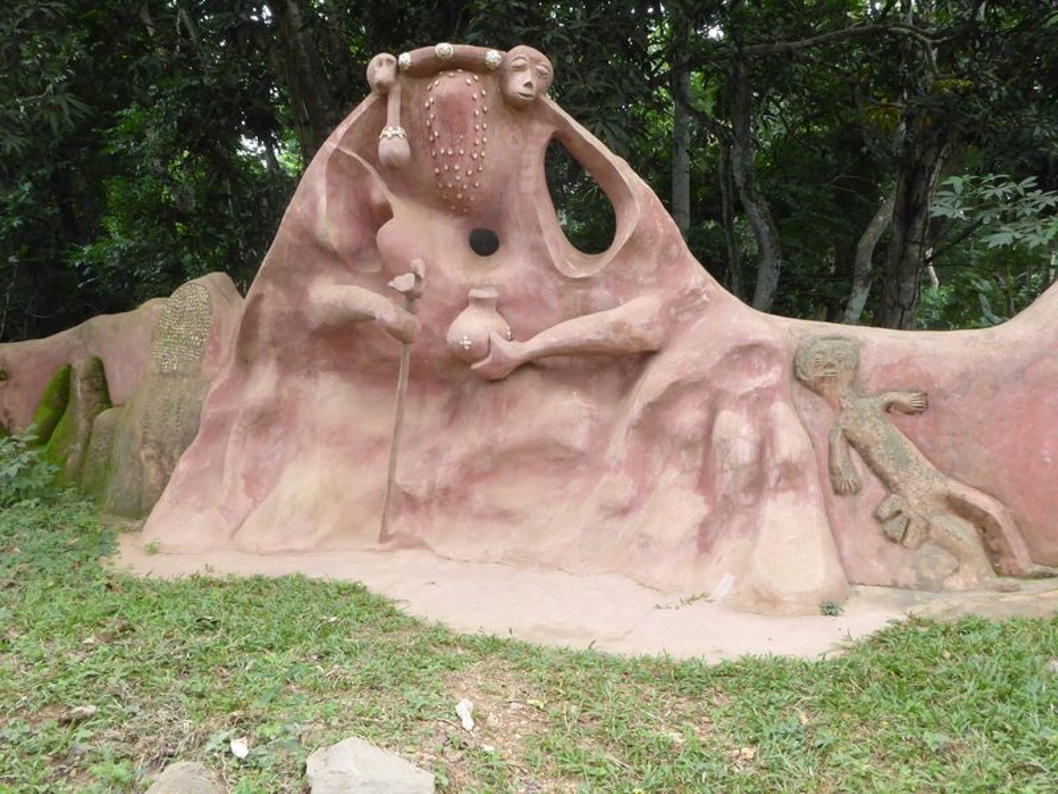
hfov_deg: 52.6
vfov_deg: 40.7
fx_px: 1070
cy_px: 397
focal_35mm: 35
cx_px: 529
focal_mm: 6.3
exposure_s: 1/30
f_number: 7.1
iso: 400
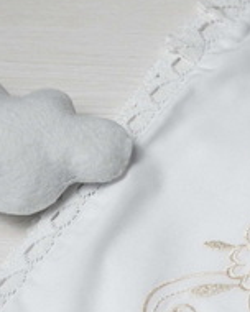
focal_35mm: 233
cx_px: 447
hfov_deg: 6.5
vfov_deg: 8.1
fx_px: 2157
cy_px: 465
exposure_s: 1/400
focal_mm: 35
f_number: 1.8
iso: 400
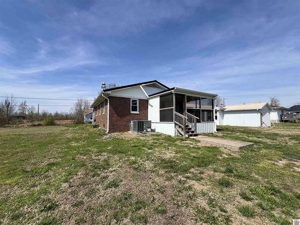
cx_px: 150
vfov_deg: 89.9
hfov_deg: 106.2
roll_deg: +0.5
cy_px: 112
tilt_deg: +3.5
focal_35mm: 13
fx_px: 113
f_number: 1.8
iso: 32
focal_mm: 1.57
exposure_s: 1/1815
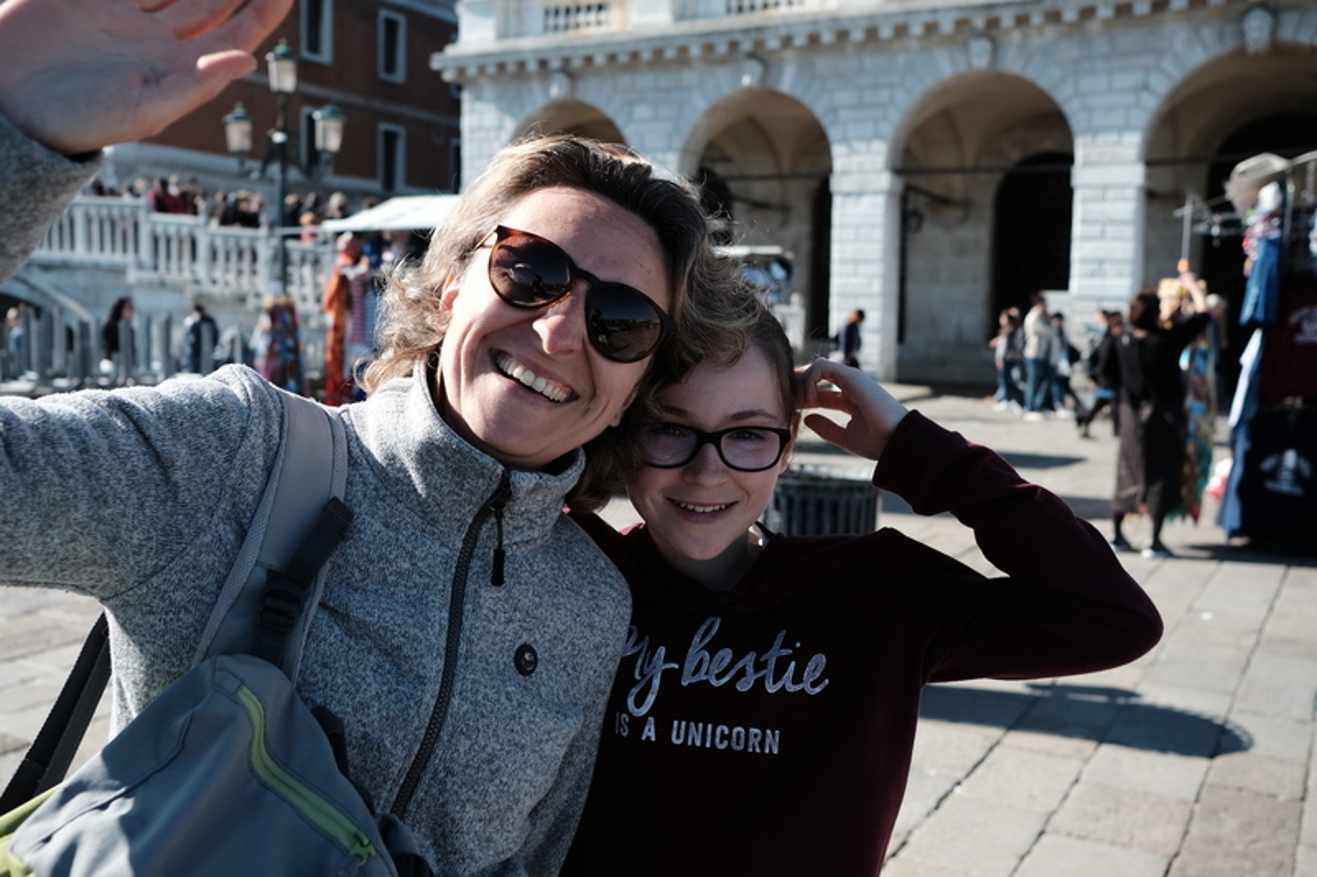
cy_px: 438
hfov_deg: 54.4
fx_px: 1280
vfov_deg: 37.8
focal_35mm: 35
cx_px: 658
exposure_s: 1/320
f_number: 3.6
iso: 200
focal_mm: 23
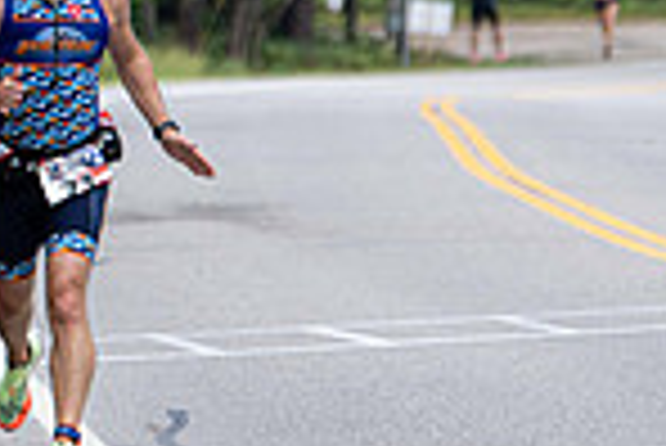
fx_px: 11629
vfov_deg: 2.2
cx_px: -342
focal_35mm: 628
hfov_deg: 3.3
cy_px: 255
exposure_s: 1/400
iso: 250
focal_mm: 160
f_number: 3.5
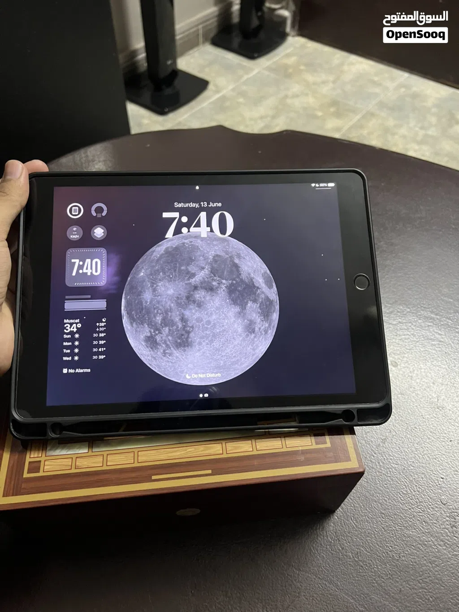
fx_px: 460
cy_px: 306
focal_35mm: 26
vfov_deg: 67.3
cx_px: 230
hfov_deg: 53.1
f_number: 1.5
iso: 400
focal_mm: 5.7
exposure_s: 1/33
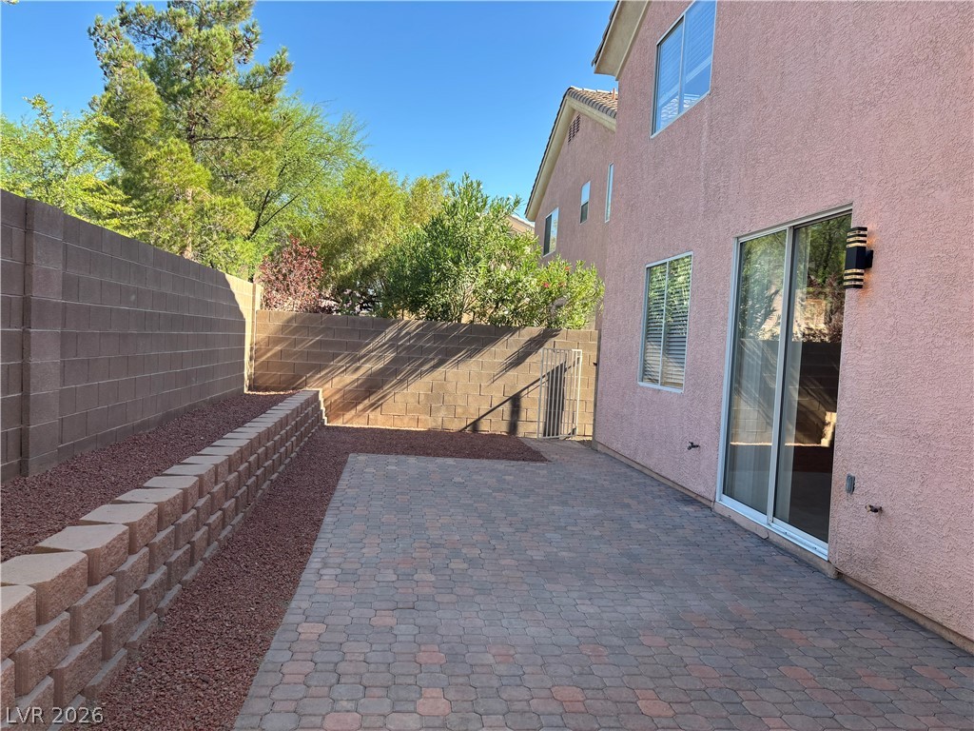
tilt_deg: -2.7
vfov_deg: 53.1
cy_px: 366
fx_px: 732
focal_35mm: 26
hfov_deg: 67.3
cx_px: 487
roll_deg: -3.6
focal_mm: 5.96
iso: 50
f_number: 1.6
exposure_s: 1/707
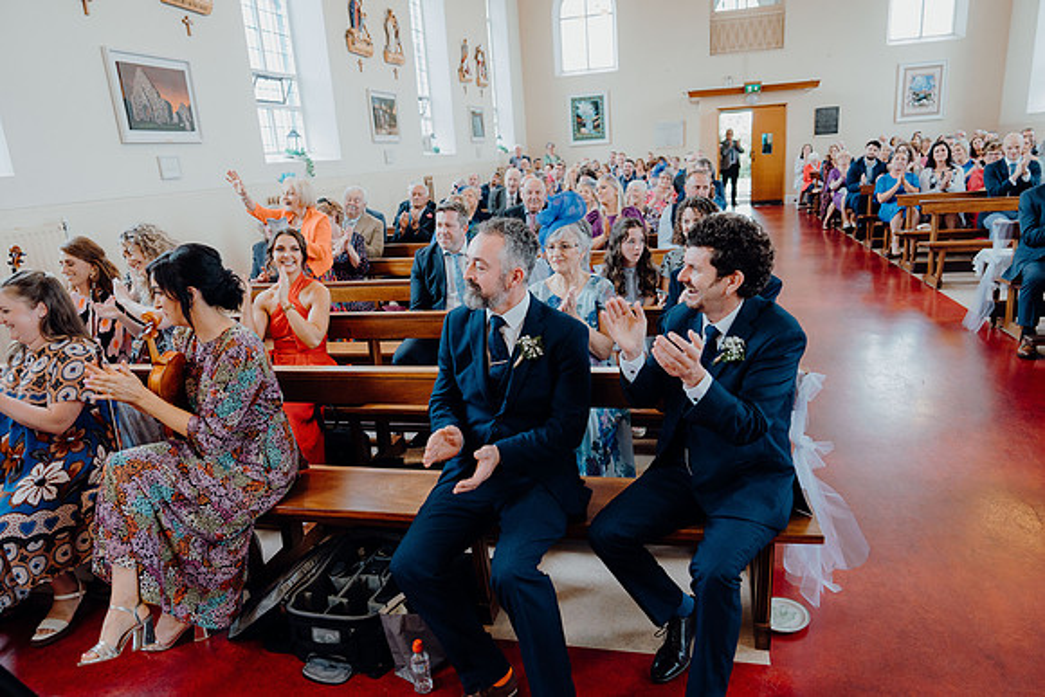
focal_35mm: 24
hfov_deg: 73.7
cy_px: 348
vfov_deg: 53.2
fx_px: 697
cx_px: 522
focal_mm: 24
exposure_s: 1/200
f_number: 2.8
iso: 800
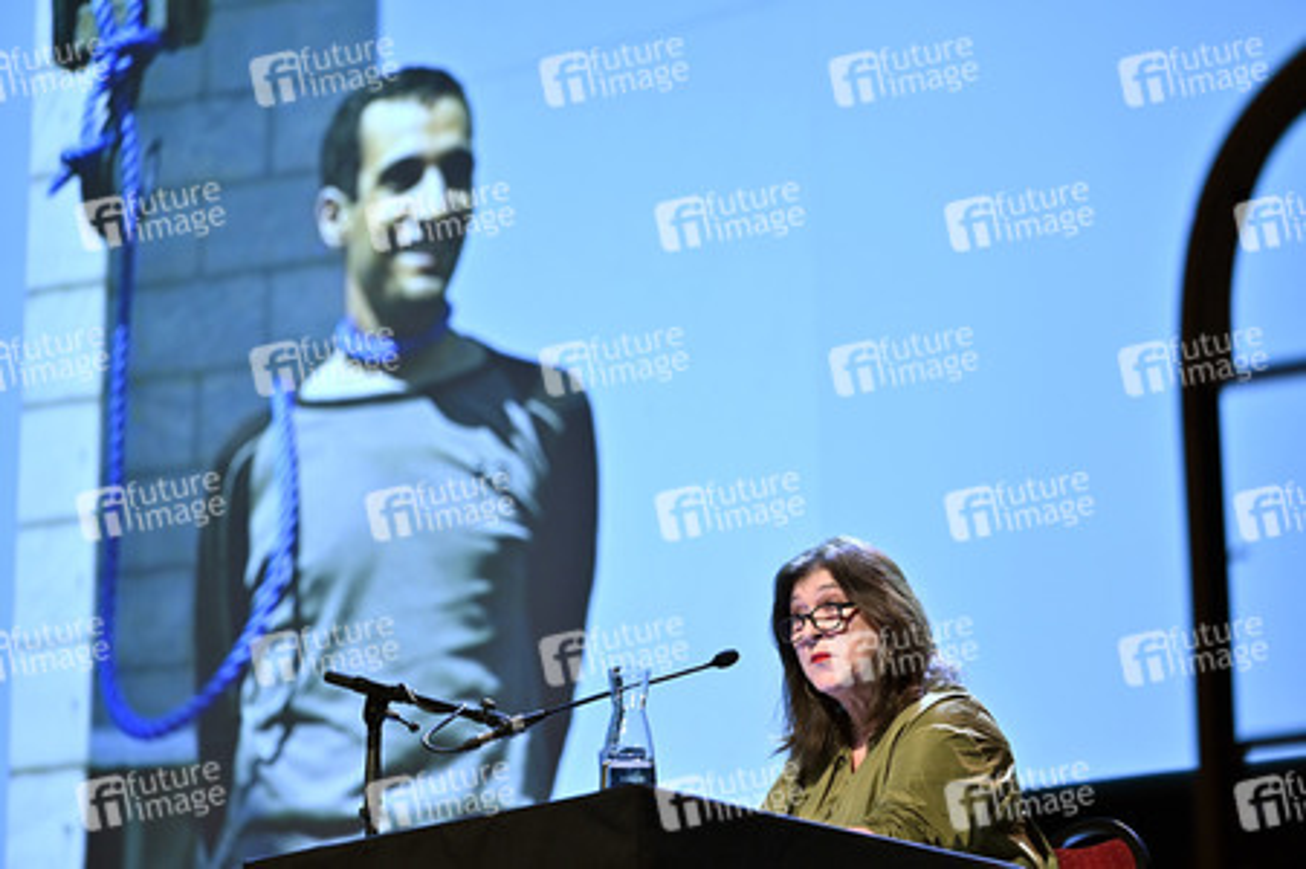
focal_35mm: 120
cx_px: 653
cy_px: 434
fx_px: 4350
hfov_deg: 17.1
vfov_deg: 11.4
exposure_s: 1/320
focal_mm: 120
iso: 1600
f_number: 2.8
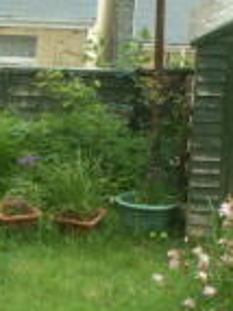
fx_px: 1285
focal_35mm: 143
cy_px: 214
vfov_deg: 13.8
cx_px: 53
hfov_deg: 10.3
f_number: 4.5
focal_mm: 5.86
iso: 50
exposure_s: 1/100
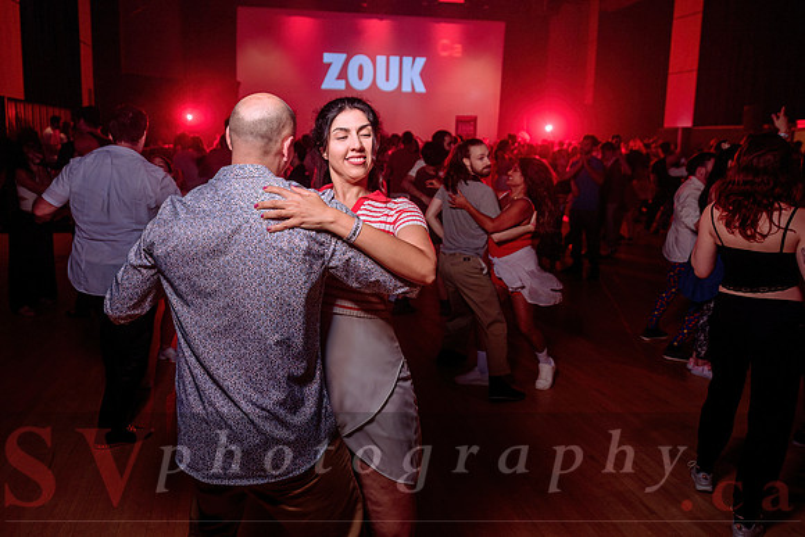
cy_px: 221
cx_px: 367
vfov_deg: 45.8
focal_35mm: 28
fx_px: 632
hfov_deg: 64.9
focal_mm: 24
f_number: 2.8
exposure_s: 1/60
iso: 800
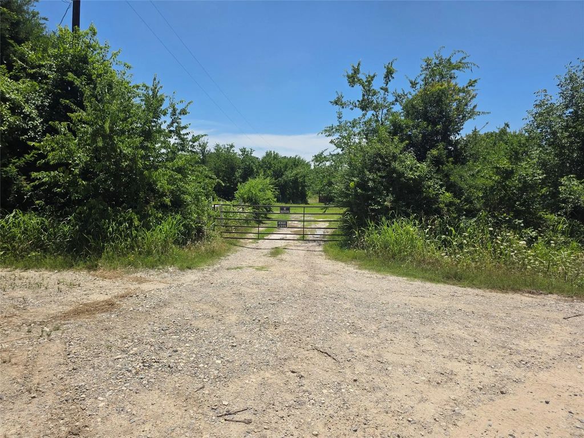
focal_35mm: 23
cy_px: 219
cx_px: 292
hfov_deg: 73.9
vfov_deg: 58.9
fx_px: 388
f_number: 1.7
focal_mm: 6.3
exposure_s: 1/7944
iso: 80
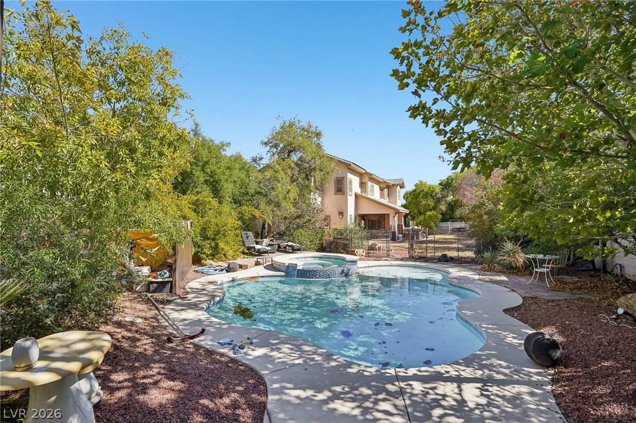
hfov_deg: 96.8
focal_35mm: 16
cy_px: 212
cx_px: 318
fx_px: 283
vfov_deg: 73.7
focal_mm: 16
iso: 100
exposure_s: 1/200
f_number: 8
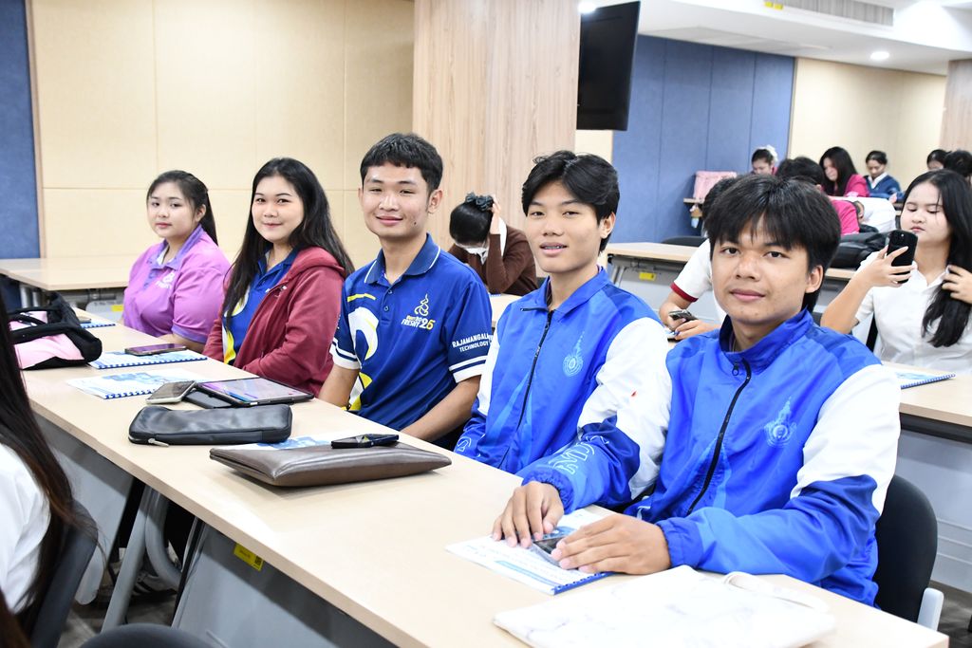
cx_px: 486
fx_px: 1053
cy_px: 324
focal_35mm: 39
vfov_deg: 34.2
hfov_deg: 49.5
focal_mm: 26
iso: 3200
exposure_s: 1/100
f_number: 3.8
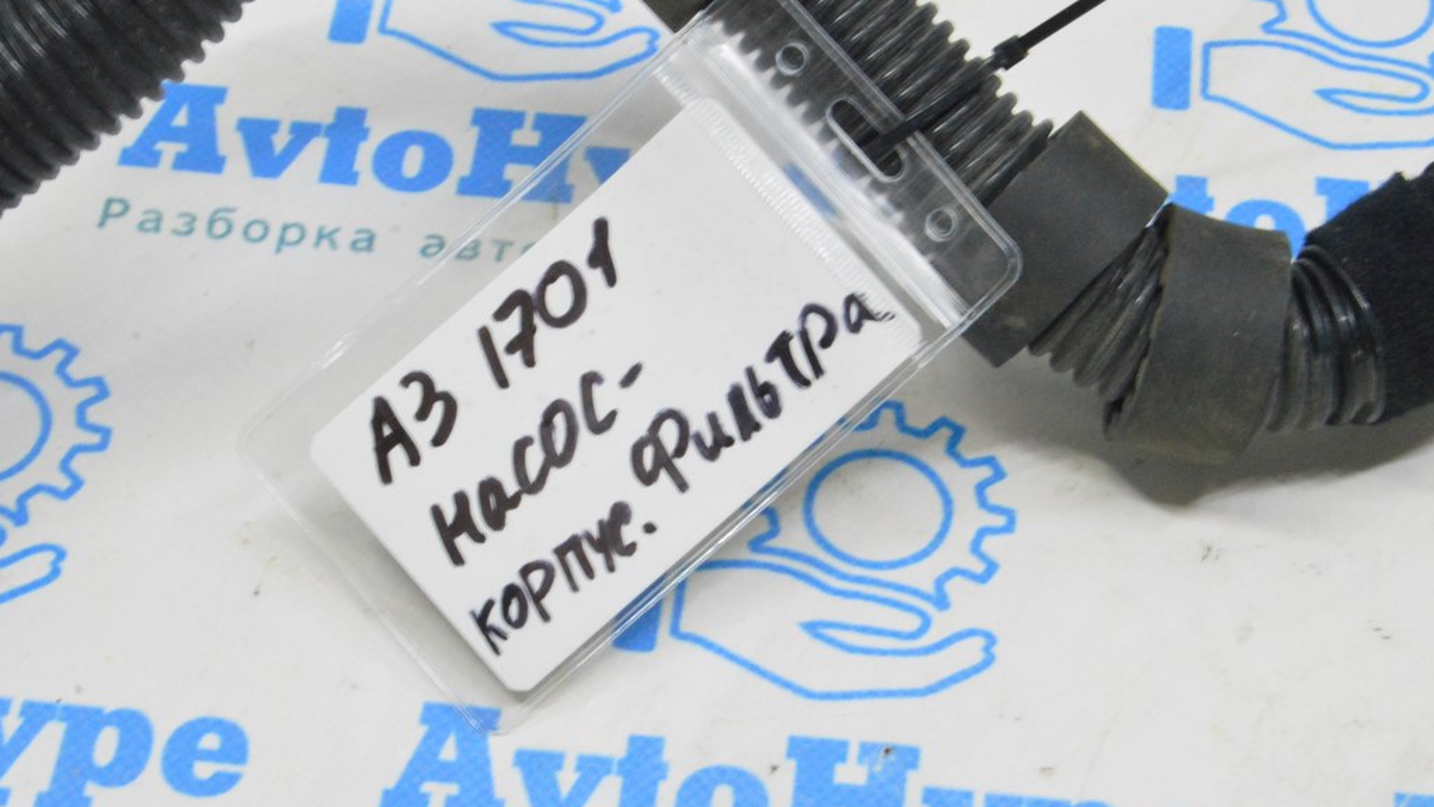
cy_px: 401
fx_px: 3290
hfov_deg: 24.6
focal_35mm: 87
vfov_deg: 14.0
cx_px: 717
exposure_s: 1/15
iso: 6400
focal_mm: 55
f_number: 20
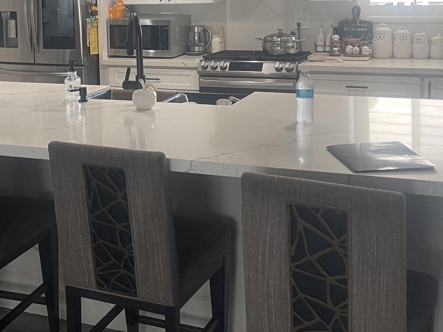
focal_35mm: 53
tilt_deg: -7.8
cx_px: 132
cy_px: 64
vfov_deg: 27.0
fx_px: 678
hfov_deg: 35.6
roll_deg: +2.2
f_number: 1.6
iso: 80
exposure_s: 1/60
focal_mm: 5.1
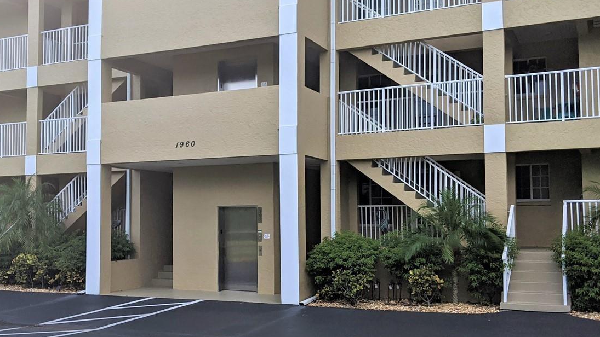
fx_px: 684
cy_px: 190
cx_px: 258
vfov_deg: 27.7
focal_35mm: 43
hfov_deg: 47.2
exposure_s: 1/3356
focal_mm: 4.44
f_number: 1.8
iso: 92
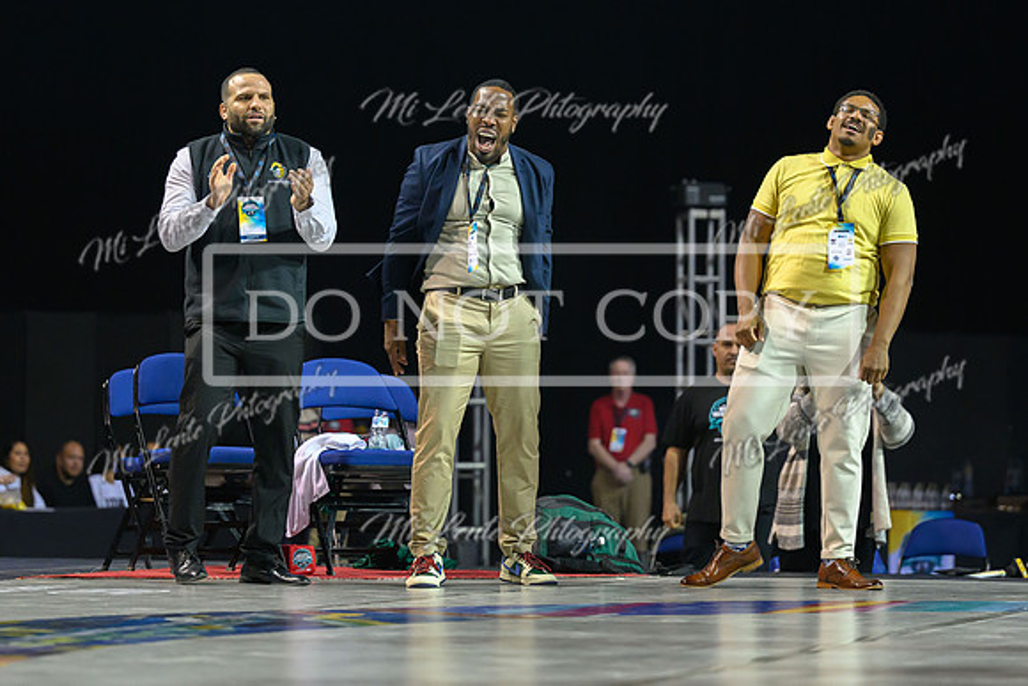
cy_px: 242
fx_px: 3967
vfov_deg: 9.9
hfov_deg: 14.8
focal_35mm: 139
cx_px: 475
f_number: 2.8
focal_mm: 102
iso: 3200
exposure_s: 1/800
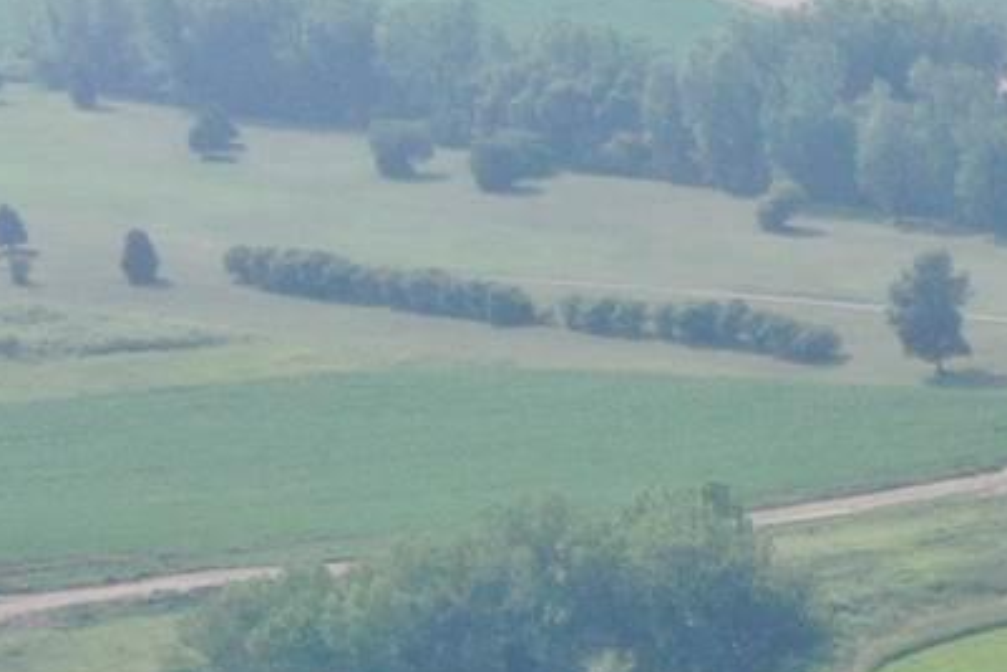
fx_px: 6016
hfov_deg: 8.7
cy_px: 2036
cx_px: 2364
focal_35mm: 215
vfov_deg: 5.9
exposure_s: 1/15
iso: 100
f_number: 8
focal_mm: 10.26
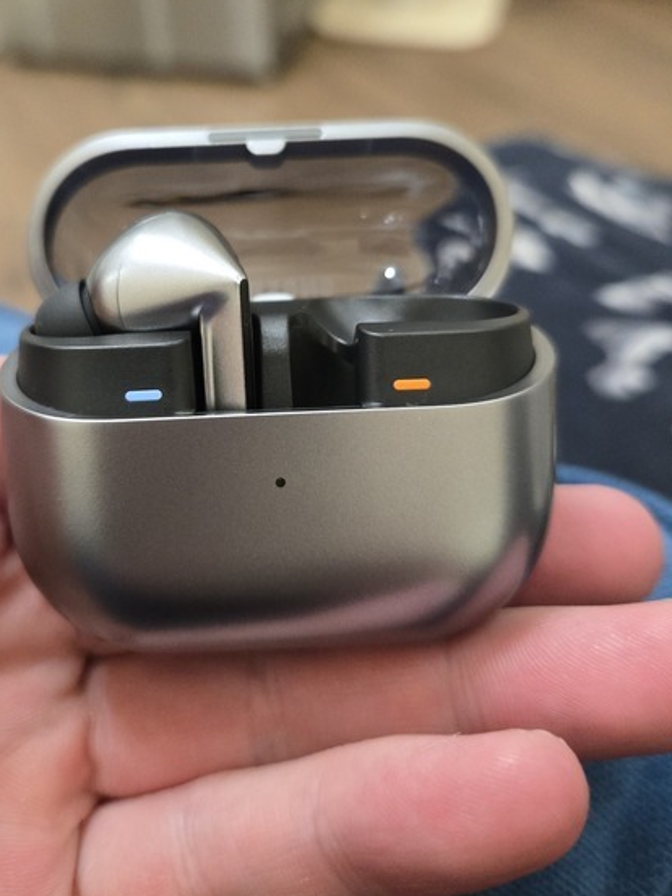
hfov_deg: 44.0
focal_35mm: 32
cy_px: 370
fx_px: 828
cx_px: 276
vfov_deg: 56.5
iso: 800
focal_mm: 5.4
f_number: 1.8
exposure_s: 1/100
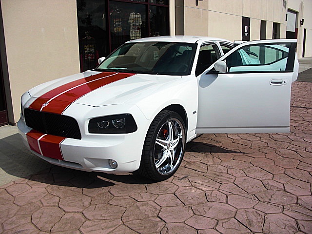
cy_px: 117
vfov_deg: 39.7
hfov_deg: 51.4
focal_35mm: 36
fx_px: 324
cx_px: 156
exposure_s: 1/320
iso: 50
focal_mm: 6.3
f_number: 7.9
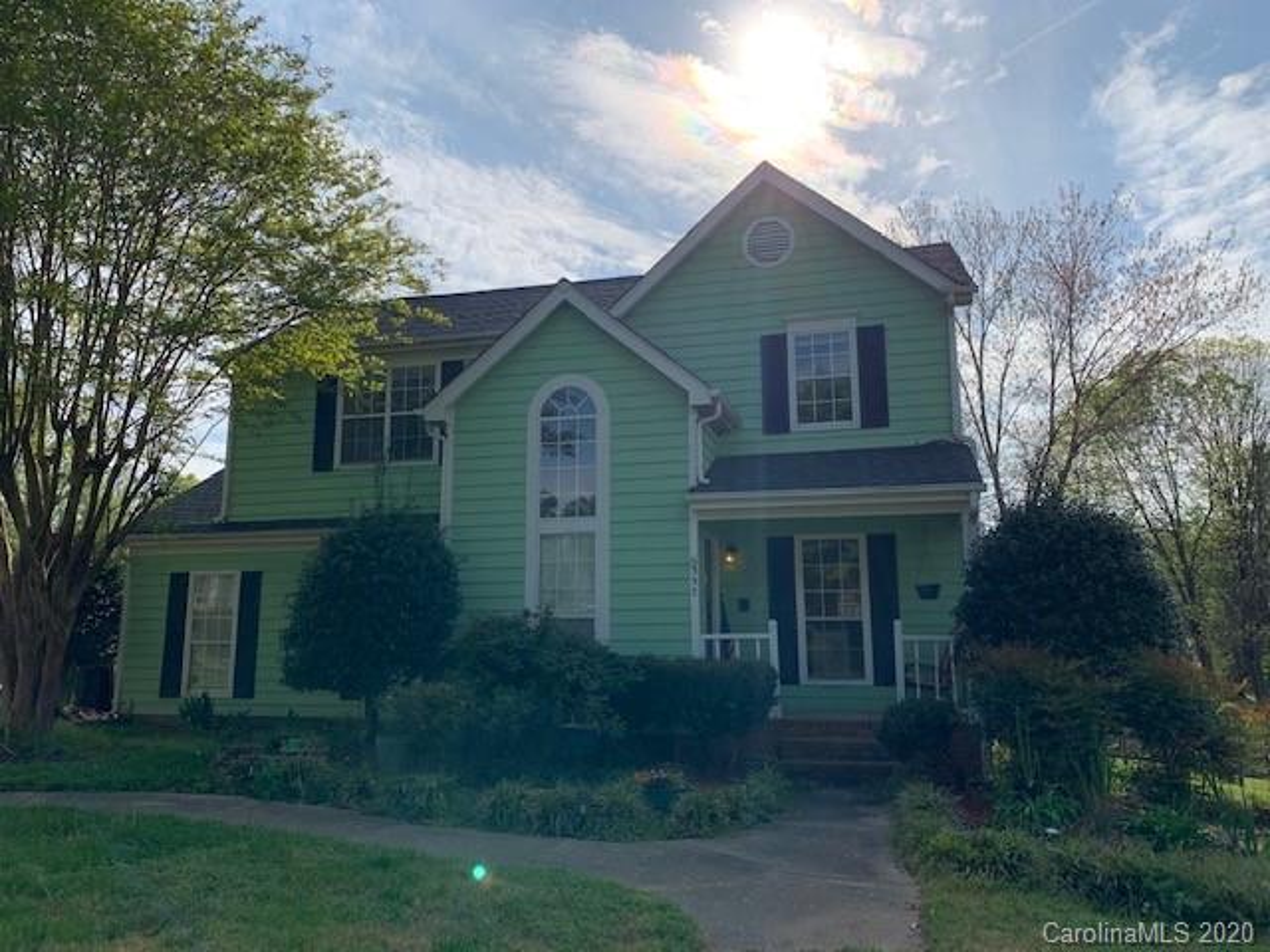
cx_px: 635
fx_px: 954
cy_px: 476
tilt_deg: +9.8
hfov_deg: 67.3
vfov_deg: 53.1
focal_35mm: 26
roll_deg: +0.6
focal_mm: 4.25
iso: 25
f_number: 1.8
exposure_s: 1/5128
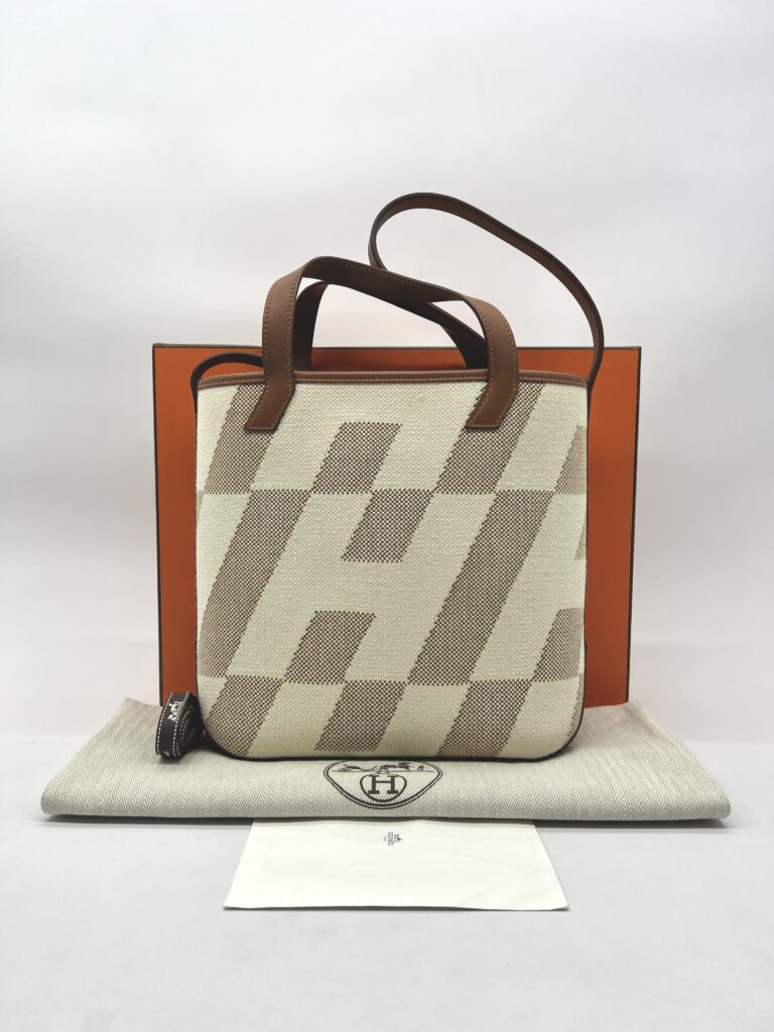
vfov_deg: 67.3
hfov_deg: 53.1
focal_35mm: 26
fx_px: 775
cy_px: 516
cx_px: 387
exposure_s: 1/329
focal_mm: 5.7
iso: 50
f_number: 1.5
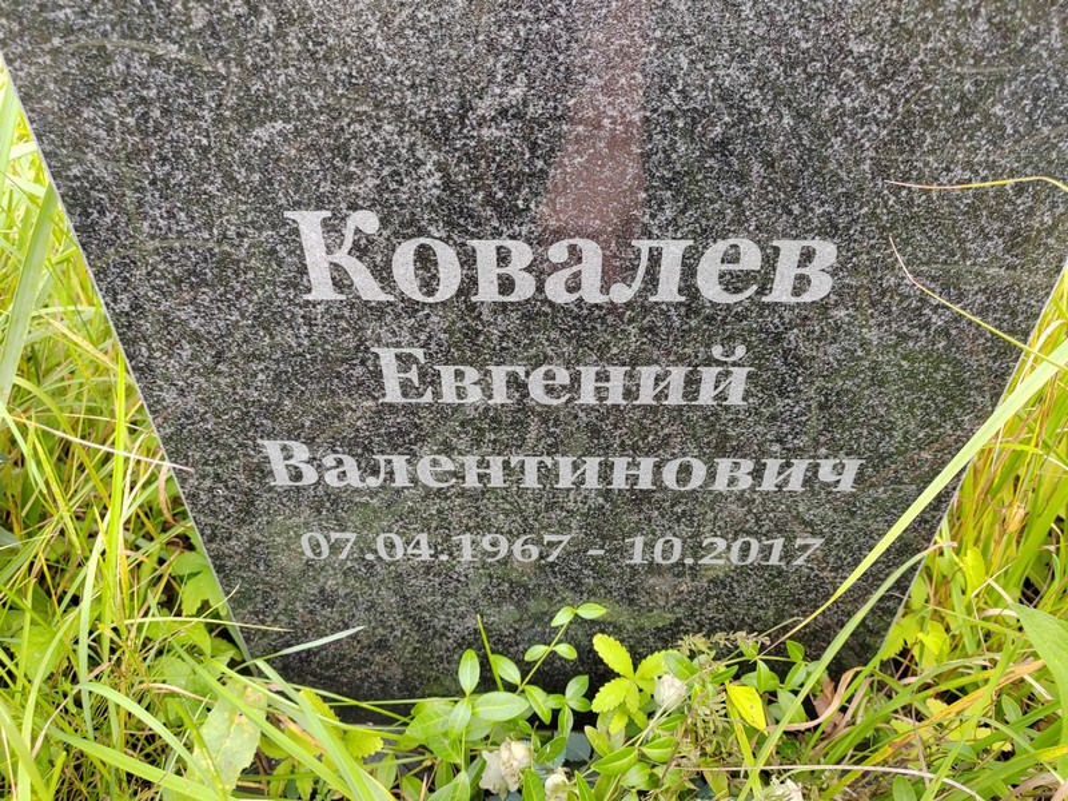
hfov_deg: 65.3
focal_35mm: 27
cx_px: 534
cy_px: 400
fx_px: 833
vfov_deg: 51.4
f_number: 1.9
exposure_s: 1/160
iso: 100
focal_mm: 5.52
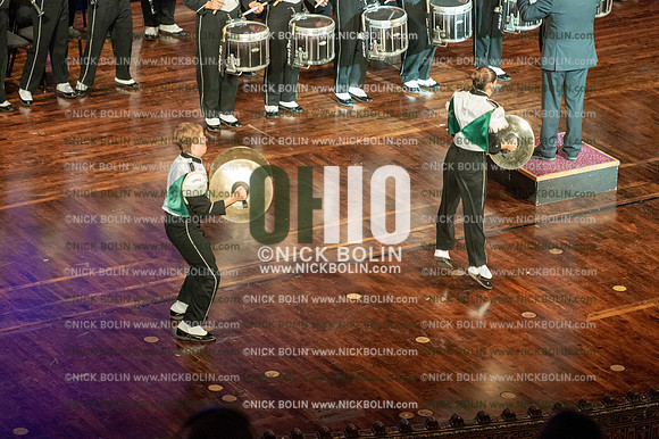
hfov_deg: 11.8
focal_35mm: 175
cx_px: 330
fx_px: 3202
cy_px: 220
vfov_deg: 7.8
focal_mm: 175
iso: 8000
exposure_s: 1/200
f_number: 5.6
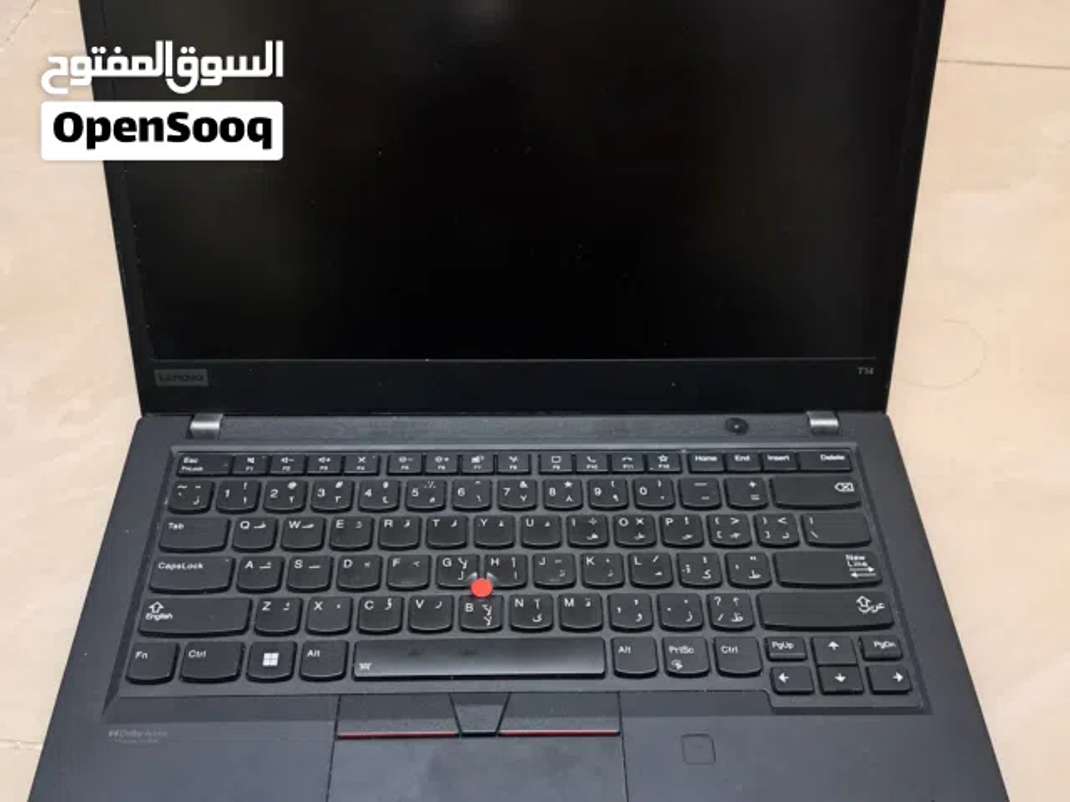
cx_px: 535
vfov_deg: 56.8
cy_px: 401
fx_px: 742
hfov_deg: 71.6
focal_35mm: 24
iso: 1000
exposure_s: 1/20
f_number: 1.8
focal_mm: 5.23
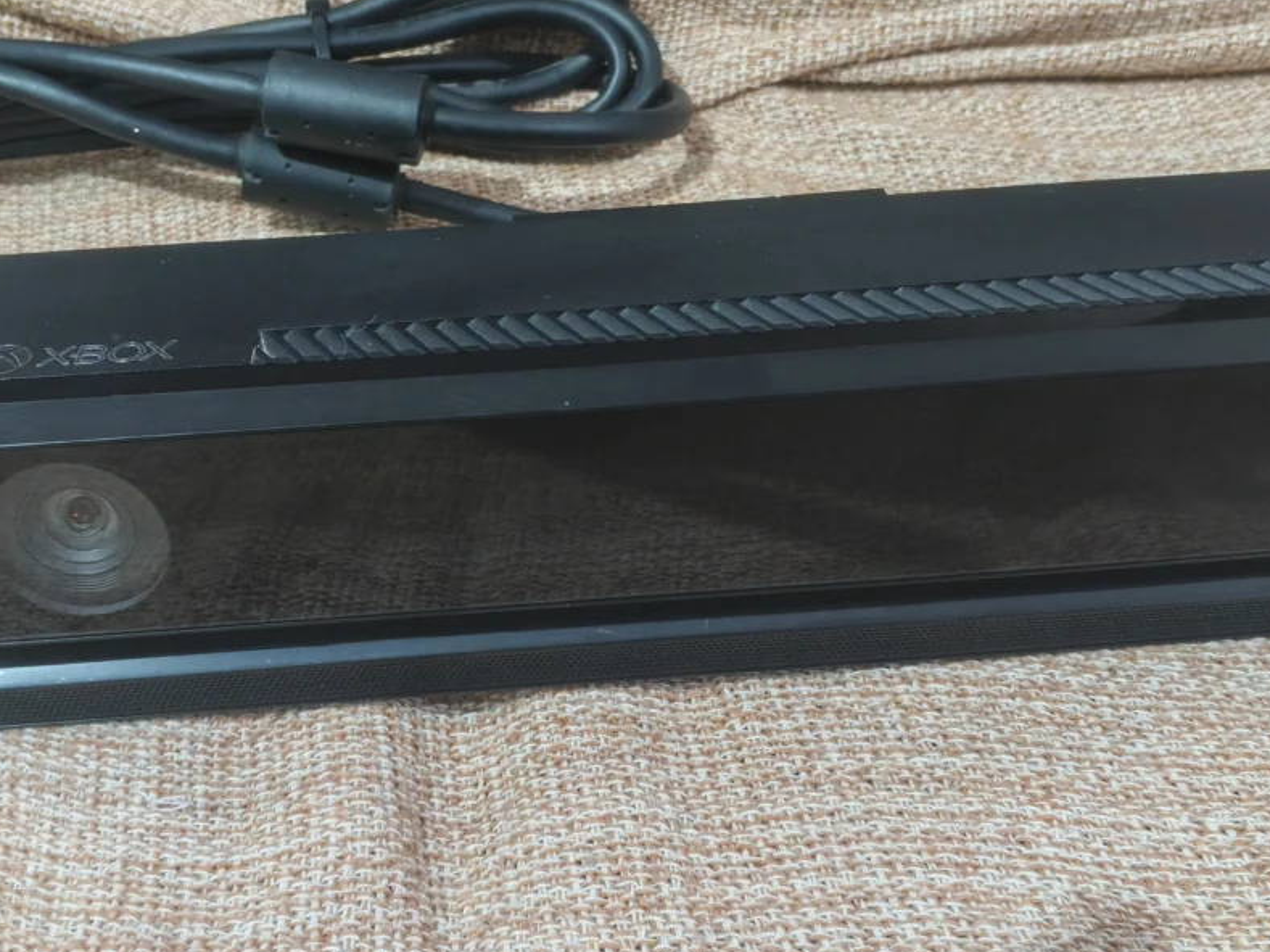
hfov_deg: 52.6
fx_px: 1284
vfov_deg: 40.7
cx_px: 579
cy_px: 501
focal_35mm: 35
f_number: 1.6
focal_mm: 4.11
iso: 1568
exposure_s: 1/30
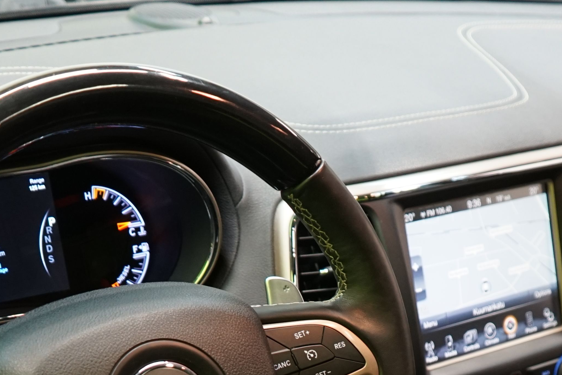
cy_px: 522
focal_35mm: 82
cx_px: 346
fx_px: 1280
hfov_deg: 24.7
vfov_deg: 15.6
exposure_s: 1/30
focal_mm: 28
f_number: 3.5
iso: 1000
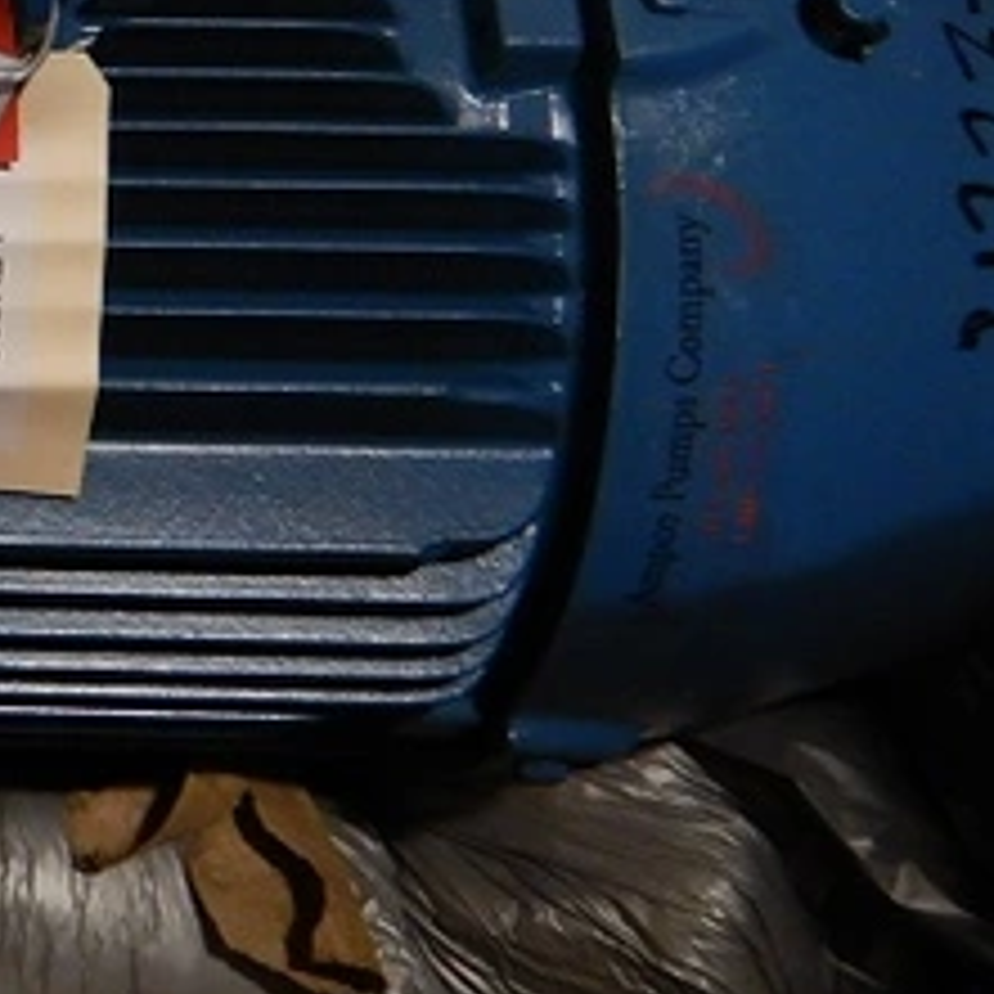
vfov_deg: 23.4
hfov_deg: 20.4
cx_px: -517
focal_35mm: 72
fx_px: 2339
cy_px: 128
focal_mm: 4.3
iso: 400
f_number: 2.8
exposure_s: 1/20
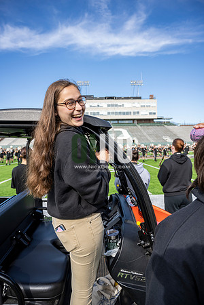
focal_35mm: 24
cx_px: 102
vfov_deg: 73.7
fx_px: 204
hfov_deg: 53.1
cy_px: 152
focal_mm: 24
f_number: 4.5
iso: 80
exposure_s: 1/250
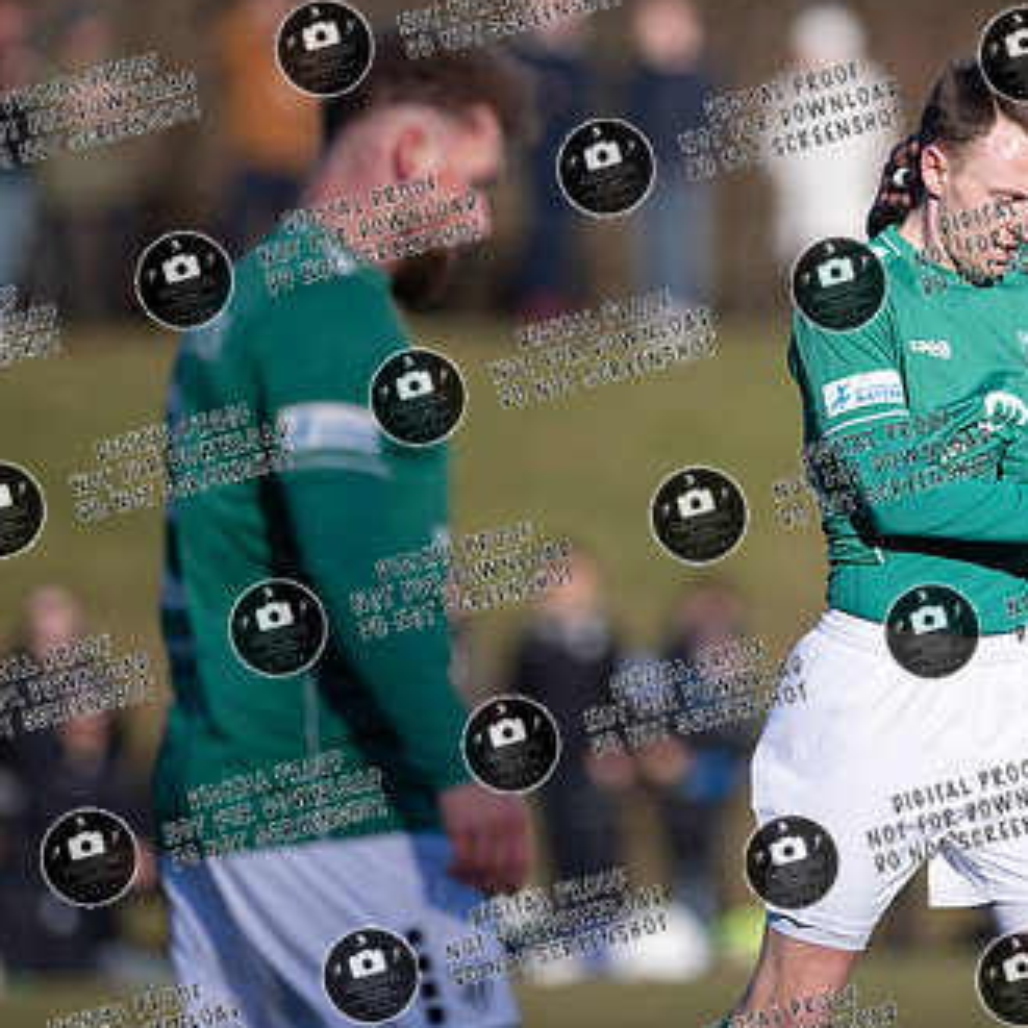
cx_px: 888
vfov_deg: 3.4
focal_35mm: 522
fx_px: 17538
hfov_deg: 3.4
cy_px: 342
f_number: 3.2
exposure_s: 1/1600
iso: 90
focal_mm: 300
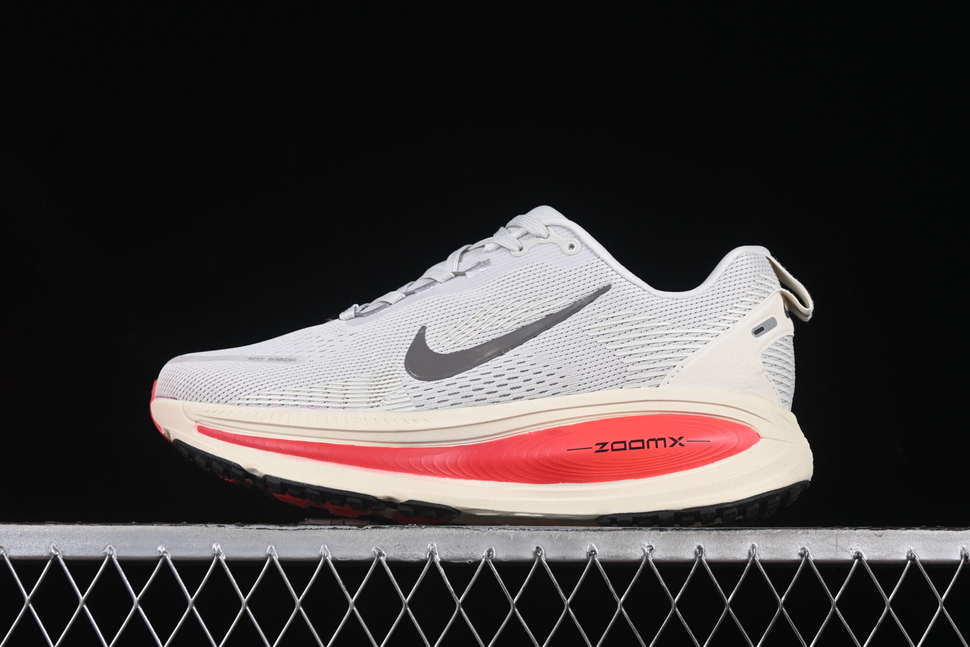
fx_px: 2021
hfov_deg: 27.0
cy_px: 324
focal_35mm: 75
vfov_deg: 18.2
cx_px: 485
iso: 160
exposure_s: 1/80
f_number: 8
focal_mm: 50
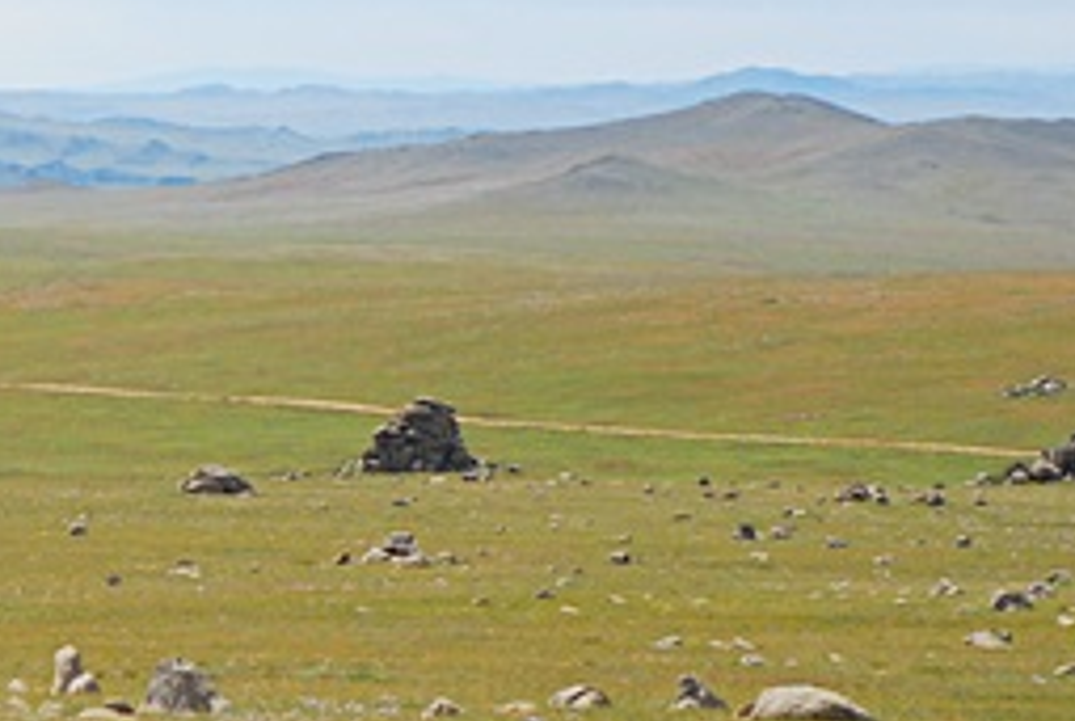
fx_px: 7030
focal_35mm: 235
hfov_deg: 8.5
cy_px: 337
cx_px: -586
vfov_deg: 5.9
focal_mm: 50
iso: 400
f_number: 5.6
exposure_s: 1/2500
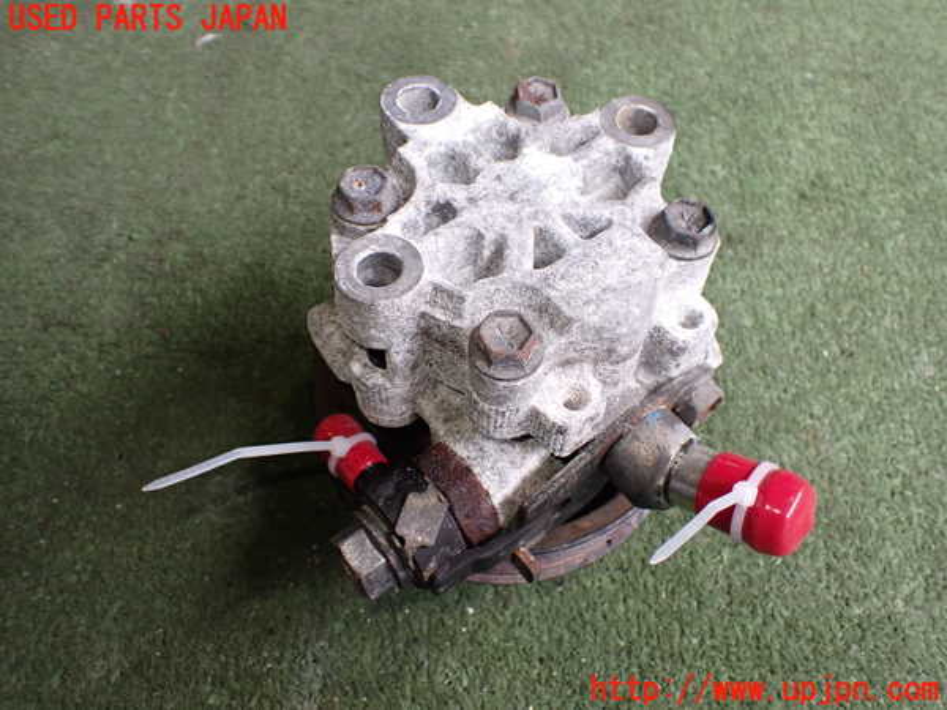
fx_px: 821
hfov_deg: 60.0
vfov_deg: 46.8
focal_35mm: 30
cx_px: 474
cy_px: 355
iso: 250
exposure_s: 1/125
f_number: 2.3
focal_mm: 5.4
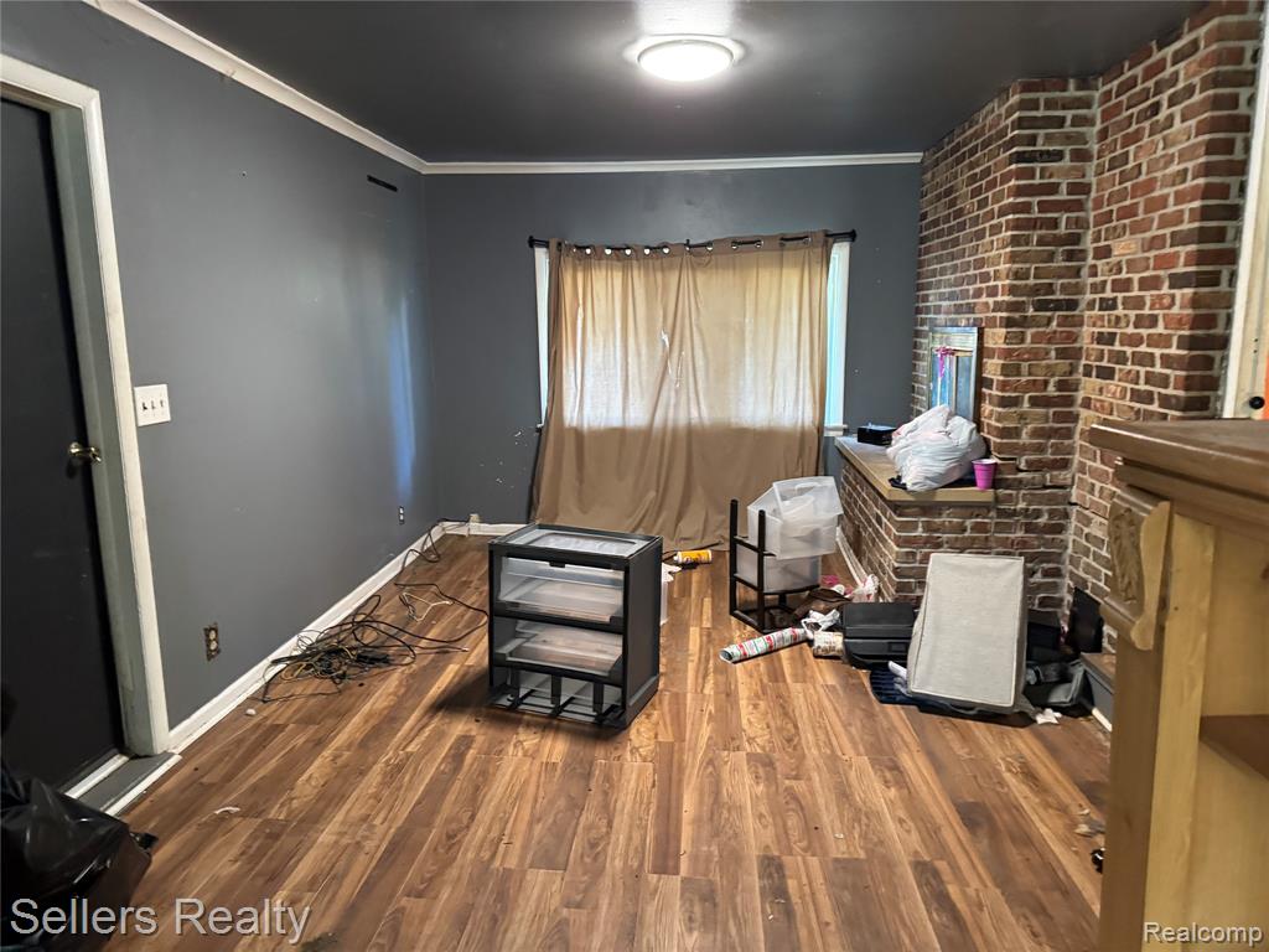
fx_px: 880
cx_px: 634
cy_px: 476
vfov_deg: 56.8
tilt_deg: -7.7
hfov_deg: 71.6
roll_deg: +0.5
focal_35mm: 24
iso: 800
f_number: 1.78
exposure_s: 1/50
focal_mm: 6.76
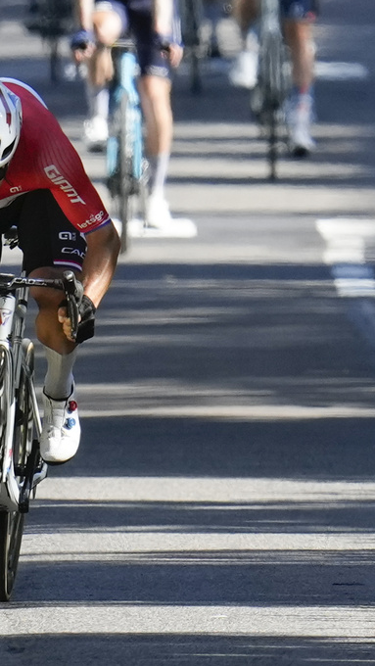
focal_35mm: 946
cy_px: 333
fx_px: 16706
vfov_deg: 2.3
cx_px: -110
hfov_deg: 1.3
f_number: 5.6
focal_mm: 400
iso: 640
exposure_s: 1/1600
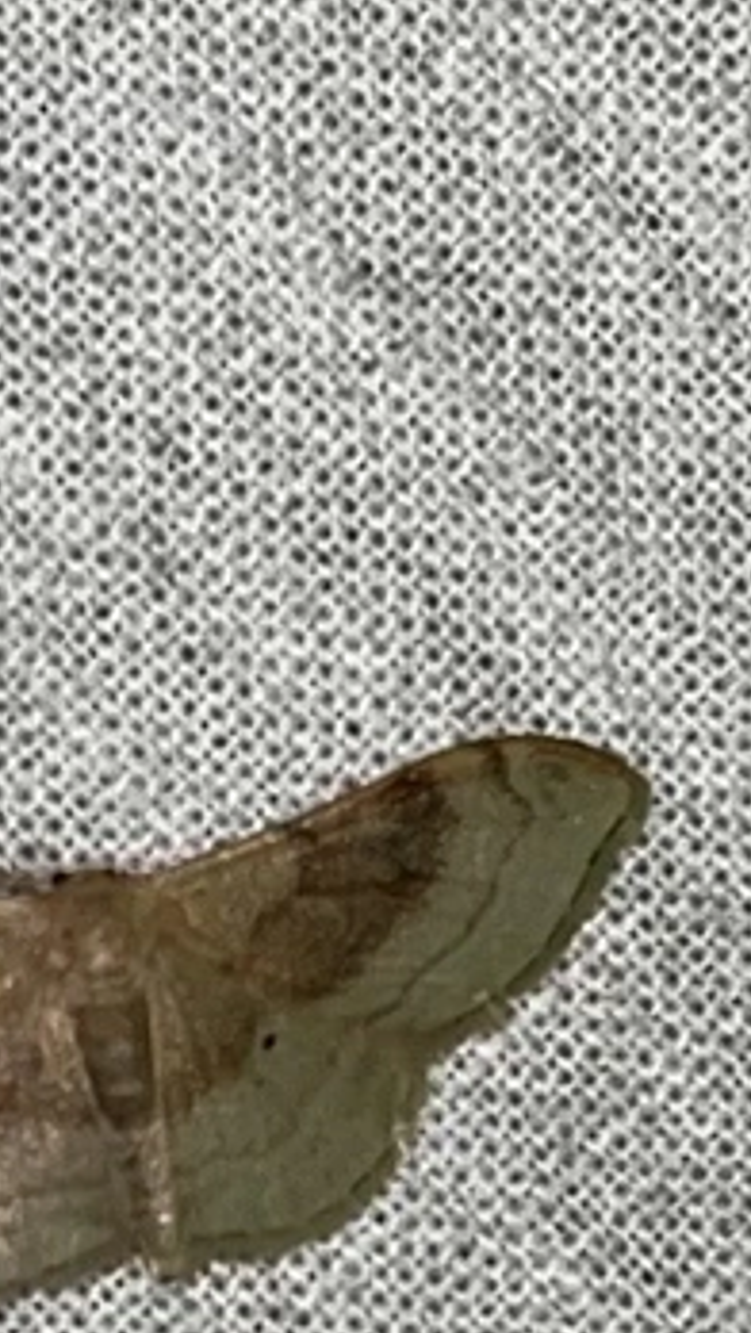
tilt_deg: -10.2
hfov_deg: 22.9
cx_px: 190
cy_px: 1015
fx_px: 1839
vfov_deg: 38.7
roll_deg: +35.3
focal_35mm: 52
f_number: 1.6
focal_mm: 5.1
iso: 32
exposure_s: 1/920
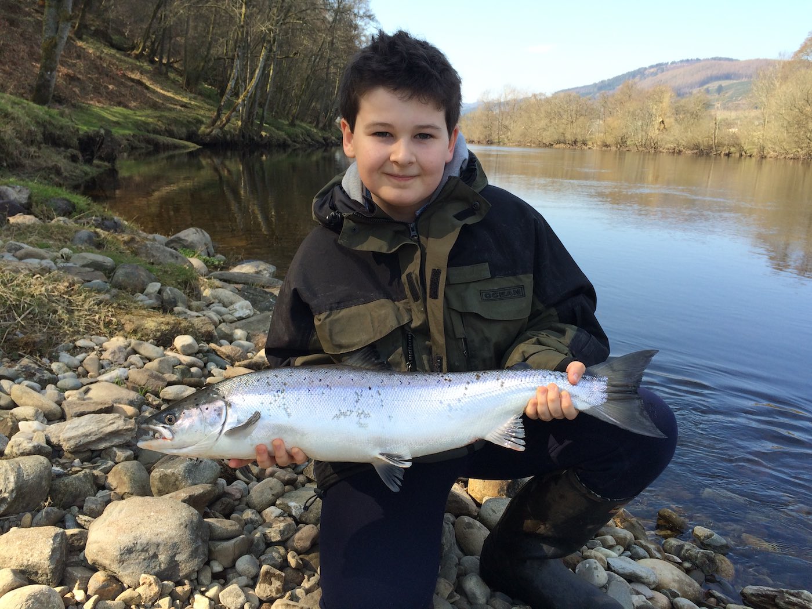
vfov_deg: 48.2
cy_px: 304
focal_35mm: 29
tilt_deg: -14.3
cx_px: 406
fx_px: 680
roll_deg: -1.0
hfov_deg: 61.7
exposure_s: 1/622
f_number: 2.2
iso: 32
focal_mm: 4.15
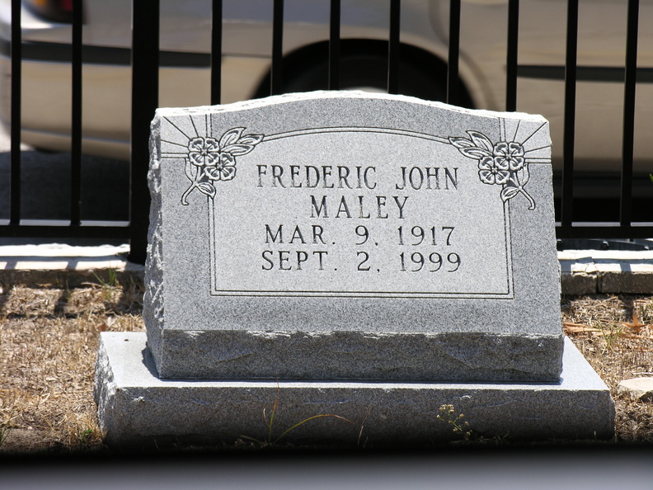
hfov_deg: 9.5
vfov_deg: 7.1
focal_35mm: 209
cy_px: 245
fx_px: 3943
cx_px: 326
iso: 50
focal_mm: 53.3
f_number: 4.7
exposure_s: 1/353
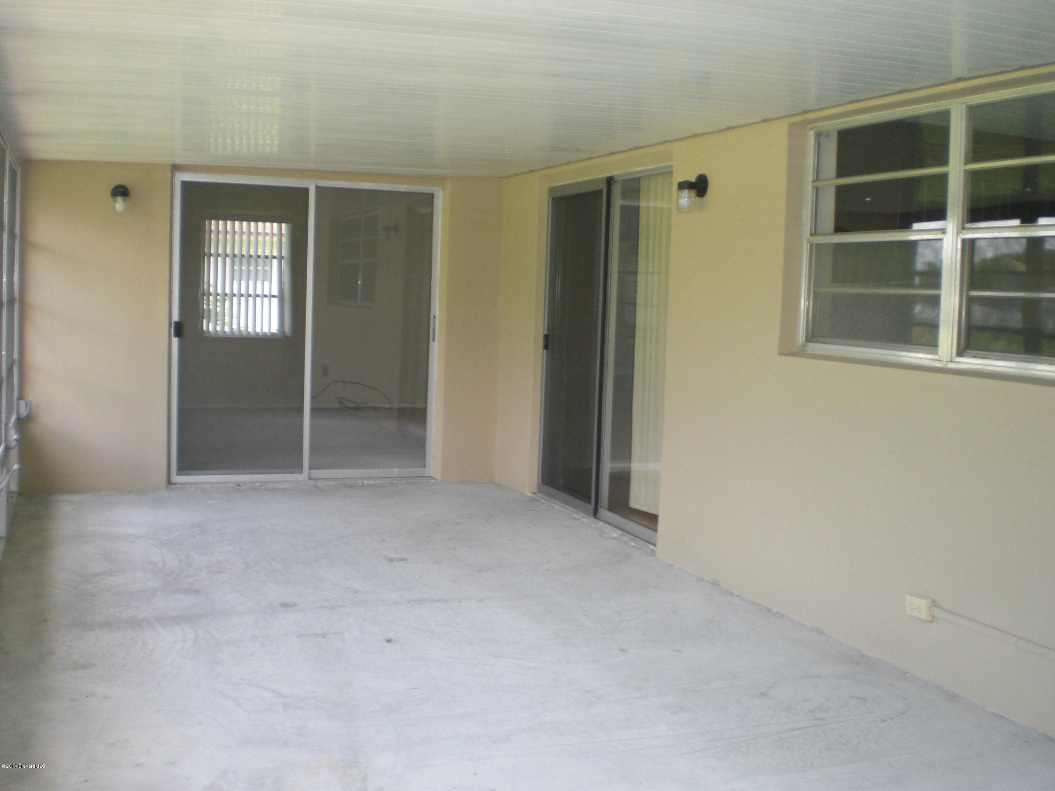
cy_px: 396
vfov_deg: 37.7
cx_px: 528
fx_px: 1158
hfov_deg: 49.0
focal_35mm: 38
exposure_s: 1/50
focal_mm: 6.3
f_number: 3.1
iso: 200
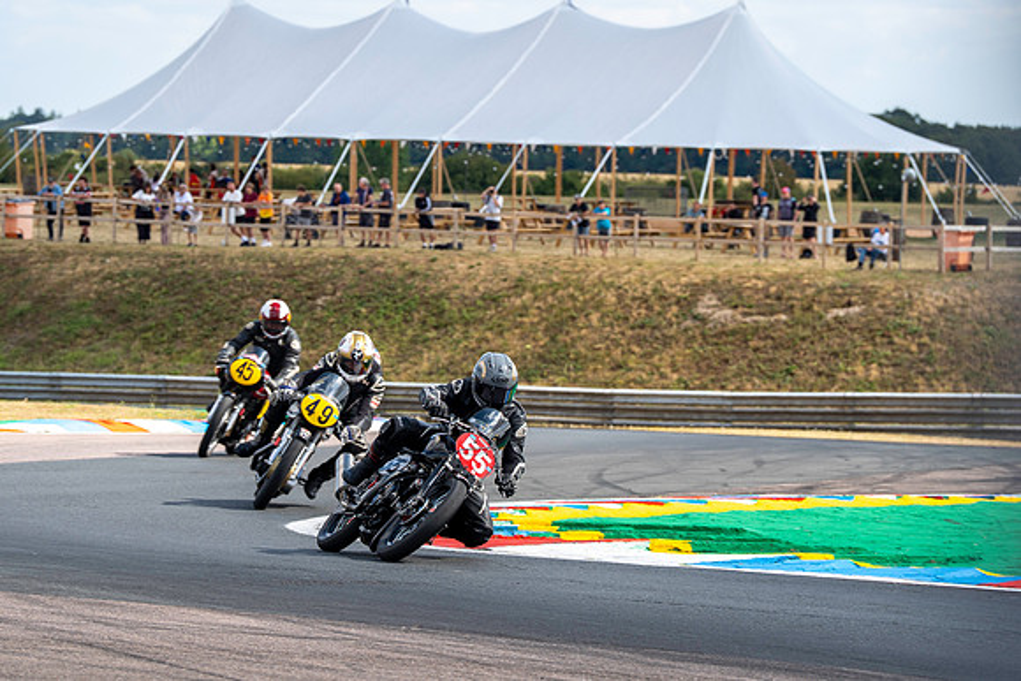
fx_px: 6709
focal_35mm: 237
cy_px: 278
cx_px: 417
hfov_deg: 8.7
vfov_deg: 5.8
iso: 125
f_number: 7.1
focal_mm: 200
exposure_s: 1/400
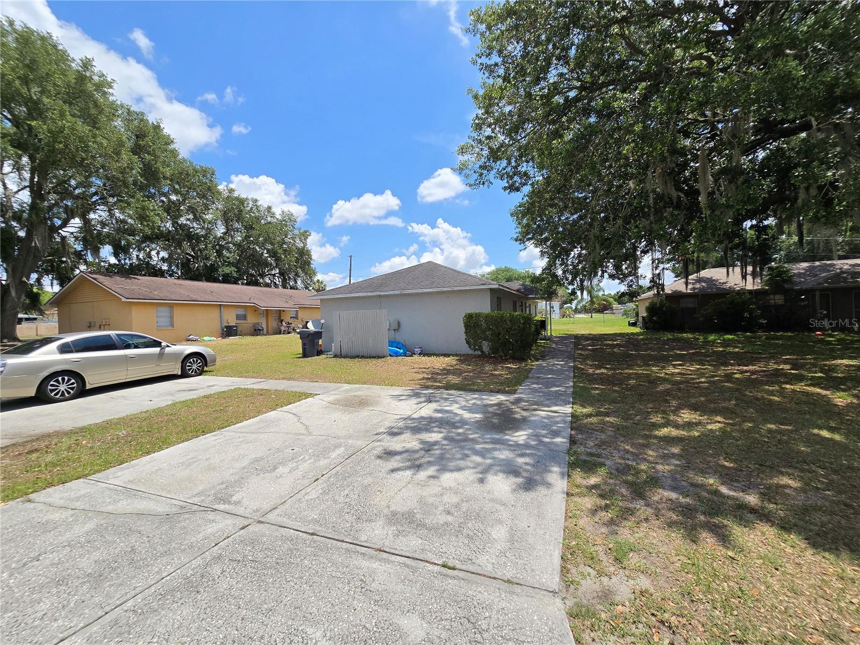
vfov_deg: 89.9
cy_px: 322
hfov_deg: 106.2
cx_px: 430
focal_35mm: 13
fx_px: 323
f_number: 2.2
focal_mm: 2.2
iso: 50
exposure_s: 1/1915
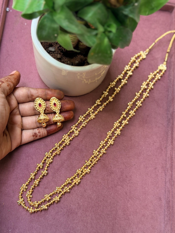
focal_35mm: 48
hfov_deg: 30.3
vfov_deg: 39.7
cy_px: 116
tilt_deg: -72.6
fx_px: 324
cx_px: 88
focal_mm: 6.76
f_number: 1.78
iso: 100
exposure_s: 1/60
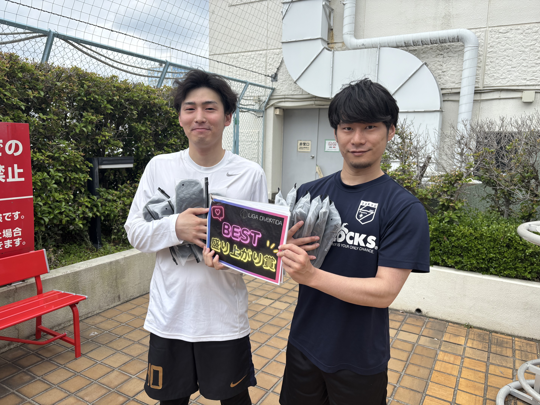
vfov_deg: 53.1
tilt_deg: -9.5
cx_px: 270
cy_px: 202
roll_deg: -1.2
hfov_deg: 67.3
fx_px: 406
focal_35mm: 26
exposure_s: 1/1115
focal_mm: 5.96
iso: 50
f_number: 1.6
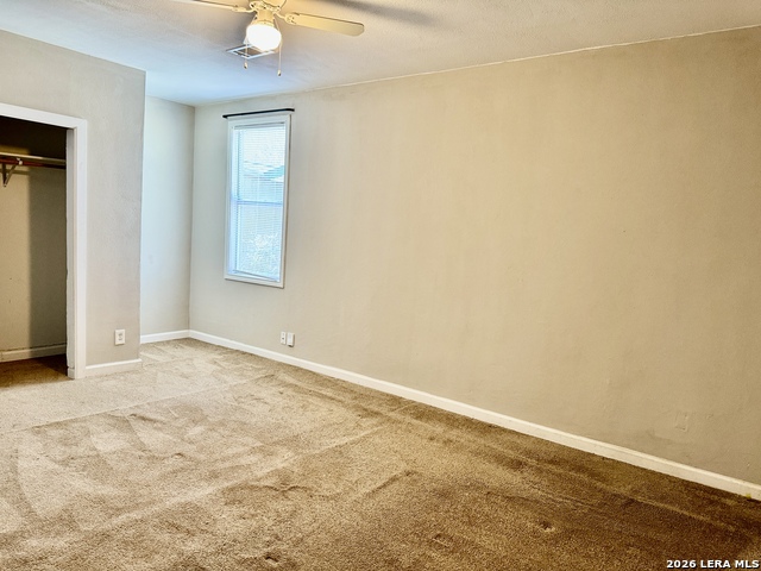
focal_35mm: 24
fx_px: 528
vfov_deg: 56.8
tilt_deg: -6.7
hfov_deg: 71.6
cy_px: 286
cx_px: 380
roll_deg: -4.3
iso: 250
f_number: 1.78
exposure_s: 1/60
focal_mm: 6.86
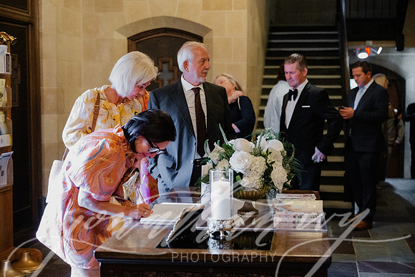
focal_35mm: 62
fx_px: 715
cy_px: 138
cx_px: 208
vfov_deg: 21.9
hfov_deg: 32.4
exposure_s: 1/125
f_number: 2.8
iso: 8000
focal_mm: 62
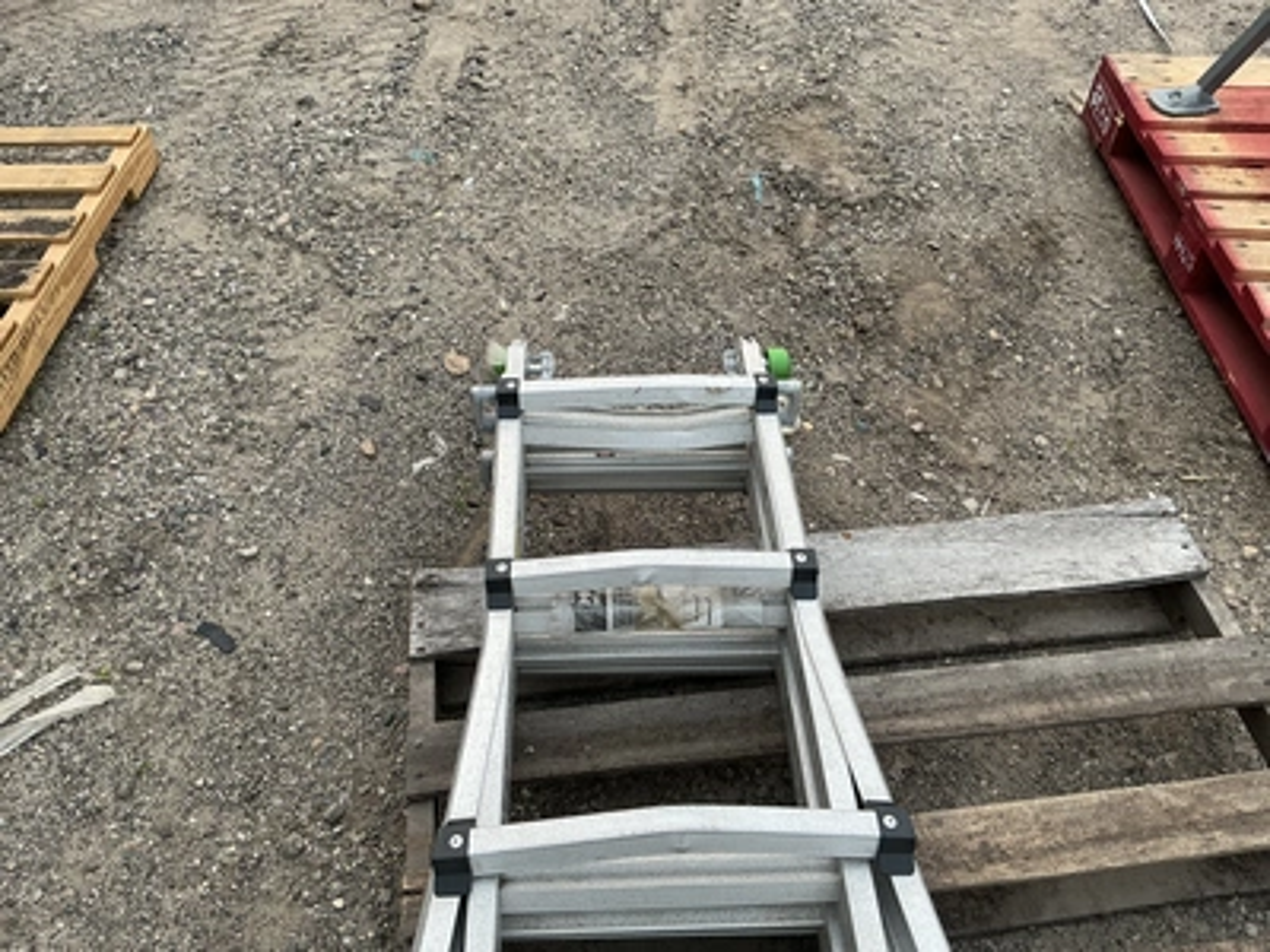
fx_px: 1027
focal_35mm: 28
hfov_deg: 63.4
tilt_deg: -47.2
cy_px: 476
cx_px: 635
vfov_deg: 49.7
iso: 25
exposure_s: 1/247
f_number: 1.8
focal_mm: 3
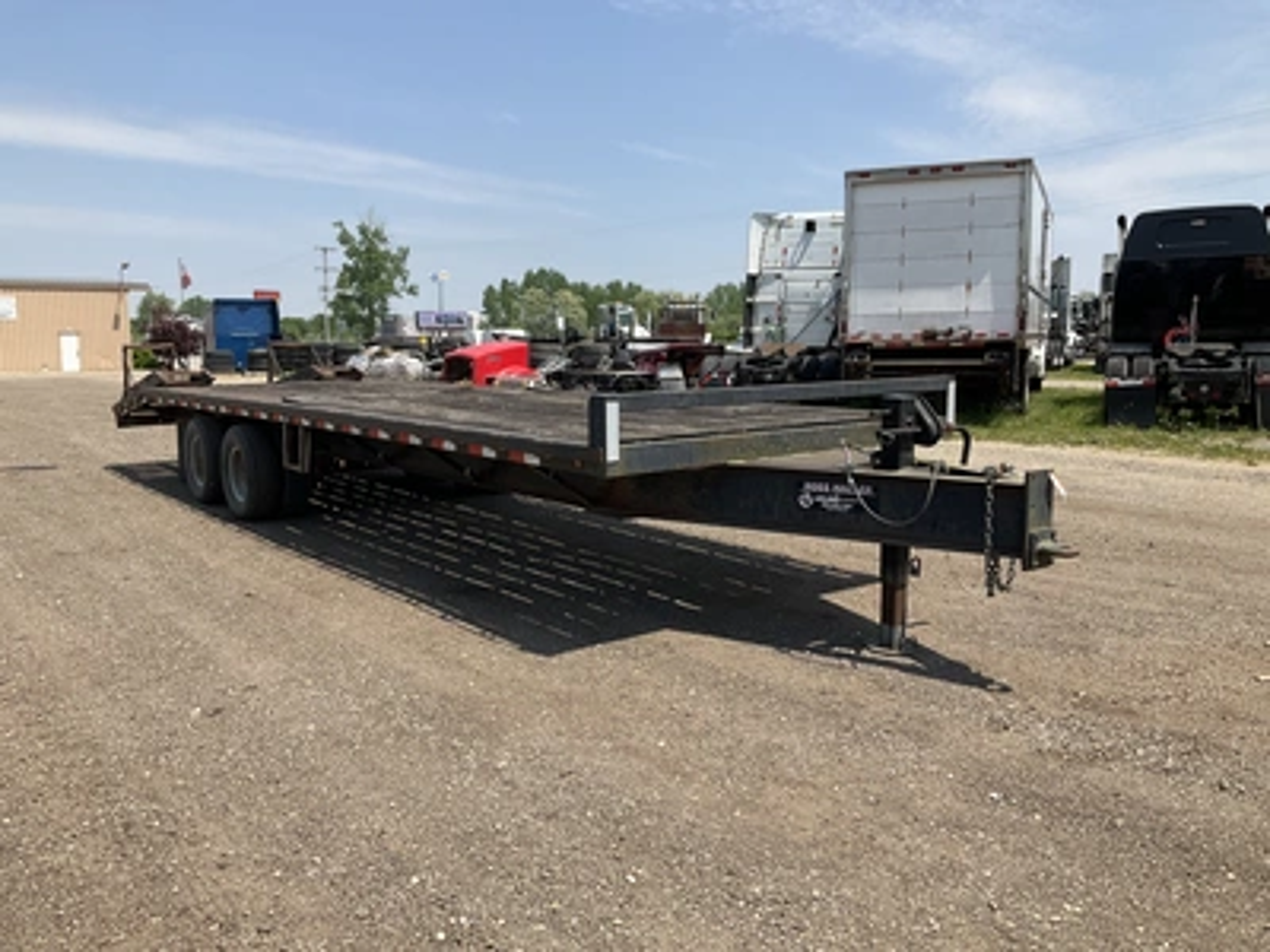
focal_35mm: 29
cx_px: 635
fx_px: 1064
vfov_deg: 48.2
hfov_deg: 61.7
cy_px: 476
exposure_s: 1/1912
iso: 25
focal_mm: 3
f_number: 1.8
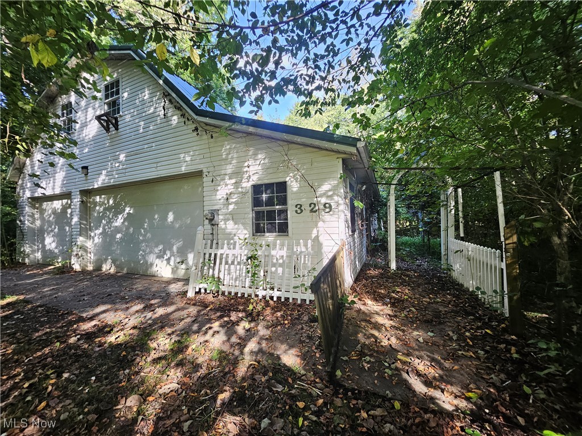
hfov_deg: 106.2
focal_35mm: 13
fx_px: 219
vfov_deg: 89.9
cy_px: 218
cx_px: 291
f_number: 2.2
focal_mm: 1.74
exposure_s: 1/120
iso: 50
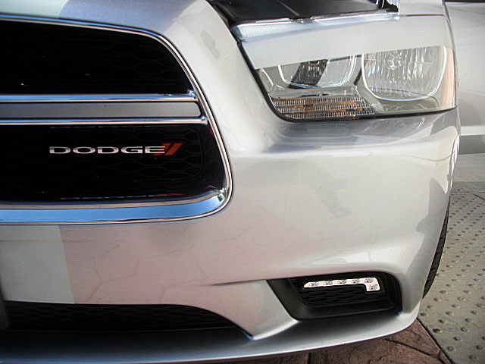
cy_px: 182
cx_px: 242
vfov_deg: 39.7
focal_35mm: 36
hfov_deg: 51.4
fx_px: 504
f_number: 2.8
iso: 50
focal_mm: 6.3
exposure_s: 1/400
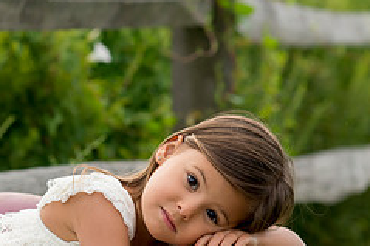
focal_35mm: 277
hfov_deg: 7.4
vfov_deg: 4.9
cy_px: 233
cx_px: 35
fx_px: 2845
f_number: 5
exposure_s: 1/400
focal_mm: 105
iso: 640
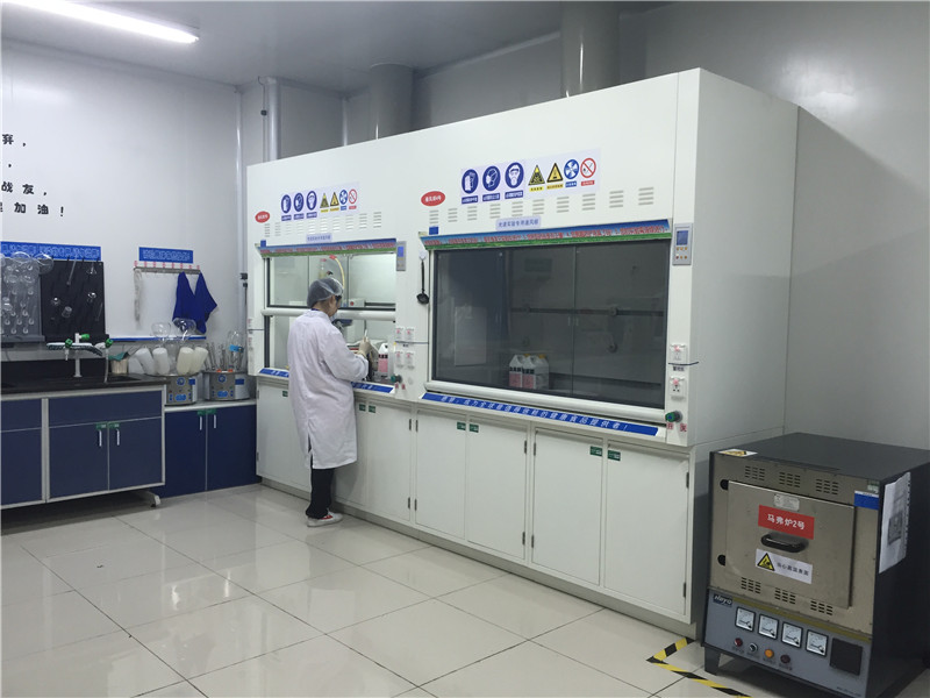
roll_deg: -1.3
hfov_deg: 61.7
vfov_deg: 48.2
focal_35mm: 29
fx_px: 779
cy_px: 349
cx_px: 465
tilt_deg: -3.8
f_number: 2.2
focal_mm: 4.15
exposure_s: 1/33
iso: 80
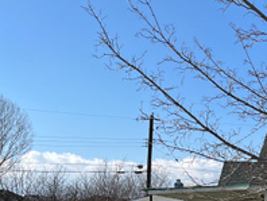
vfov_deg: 16.7
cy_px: 259
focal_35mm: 84
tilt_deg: -3.8
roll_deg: -0.6
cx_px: 324
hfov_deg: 21.5
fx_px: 649
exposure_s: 1/3623
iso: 50
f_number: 1.6
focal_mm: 5.1
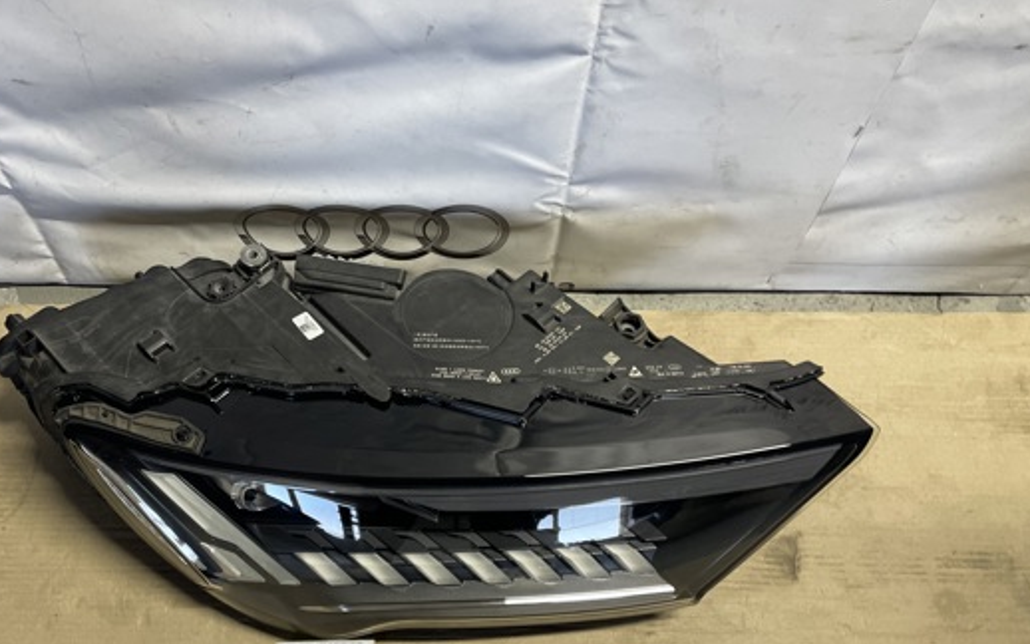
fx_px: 955
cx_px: 416
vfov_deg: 37.1
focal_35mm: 34
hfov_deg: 56.3
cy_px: 393
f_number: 1.6
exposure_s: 1/100
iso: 125
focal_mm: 4.2
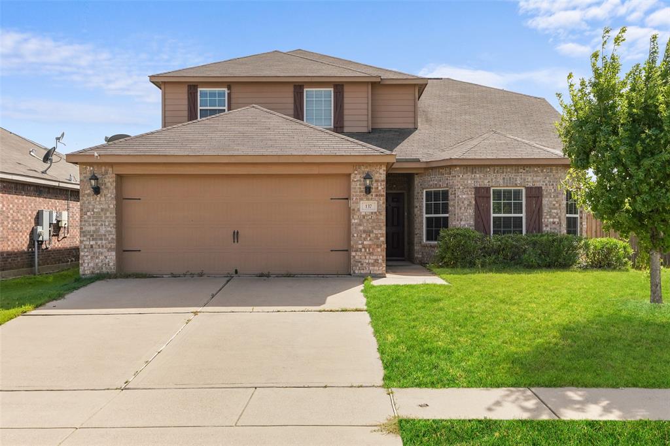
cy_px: 223
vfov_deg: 36.8
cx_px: 335
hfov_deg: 53.1
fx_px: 670
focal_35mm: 36
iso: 640
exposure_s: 1/800
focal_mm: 24
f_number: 9
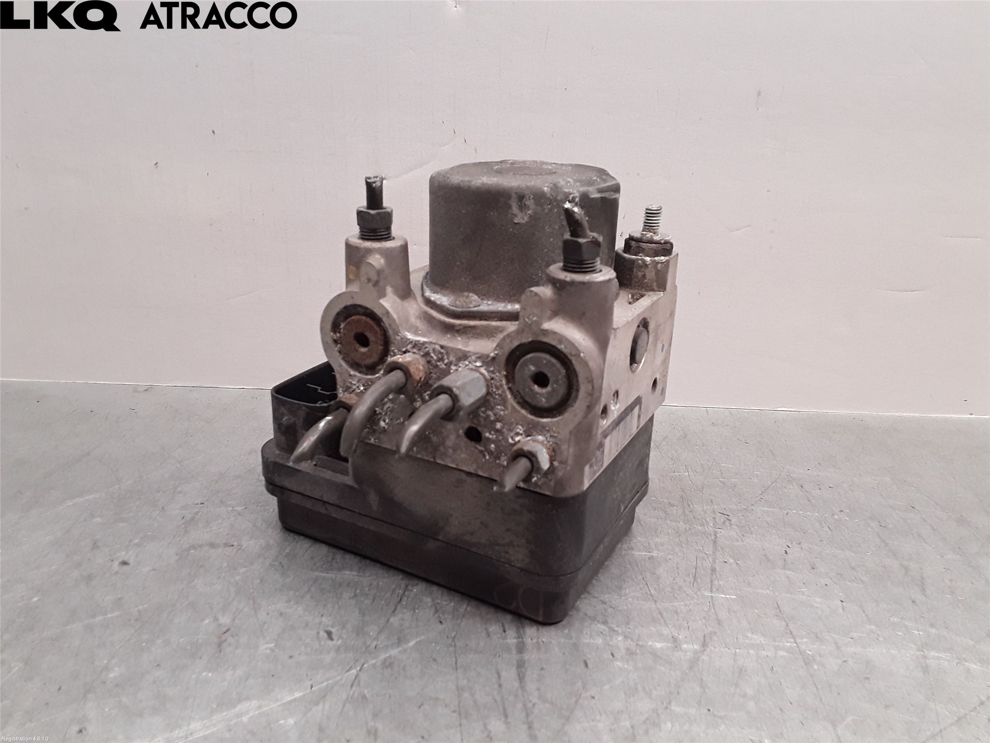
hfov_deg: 63.4
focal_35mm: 28
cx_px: 495
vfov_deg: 49.7
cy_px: 372
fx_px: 801
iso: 100
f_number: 1.9
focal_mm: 2.91
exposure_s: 1/100
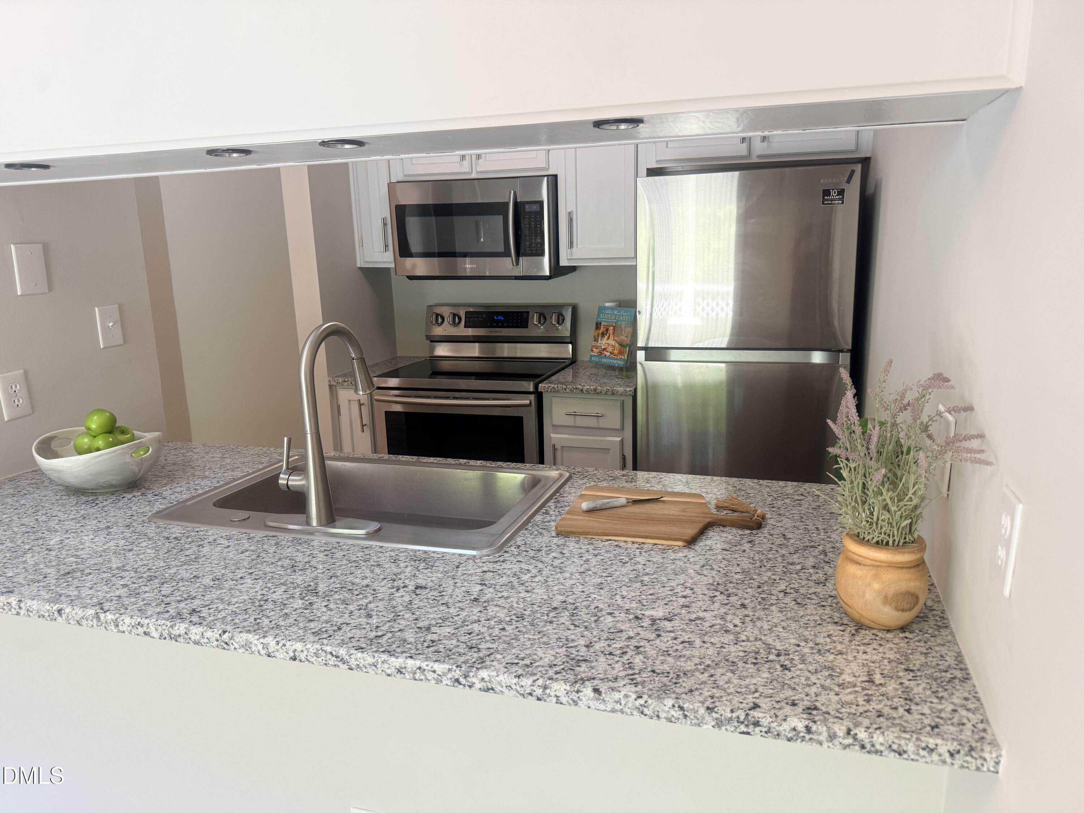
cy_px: 406
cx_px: 542
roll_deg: +1.1
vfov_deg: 56.8
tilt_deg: -11.7
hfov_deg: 71.6
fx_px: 752
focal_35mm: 24
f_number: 1.78
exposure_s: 1/120
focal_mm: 6.76
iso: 125
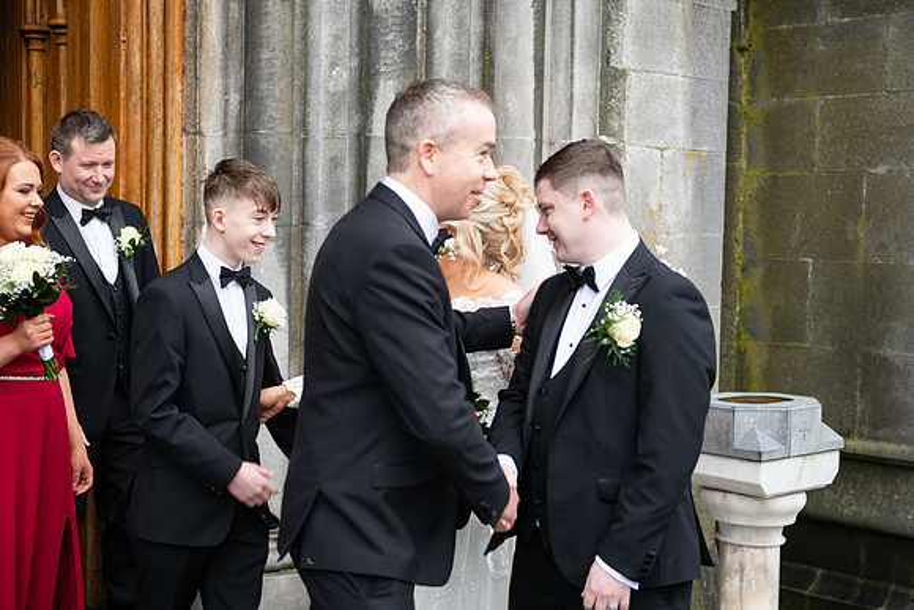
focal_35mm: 55
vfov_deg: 24.6
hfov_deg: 36.2
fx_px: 1397
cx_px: 457
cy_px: 305
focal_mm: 55
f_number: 3.5
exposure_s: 1/160
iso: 125
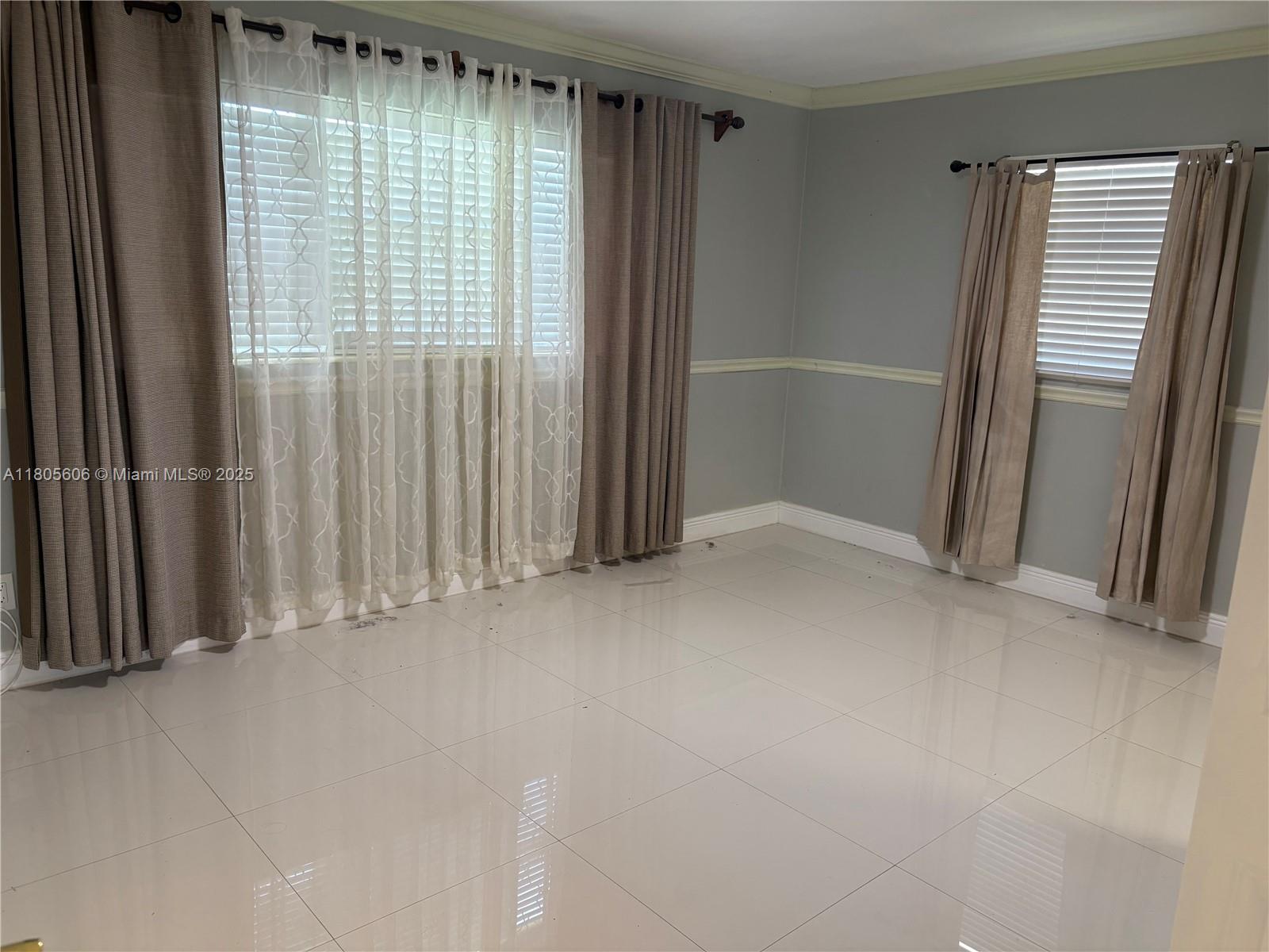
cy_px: 476
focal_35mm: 26
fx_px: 953
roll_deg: -1.8
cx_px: 634
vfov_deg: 53.1
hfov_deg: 67.3
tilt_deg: -12.2
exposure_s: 1/60
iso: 100
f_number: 1.6
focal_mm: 5.96
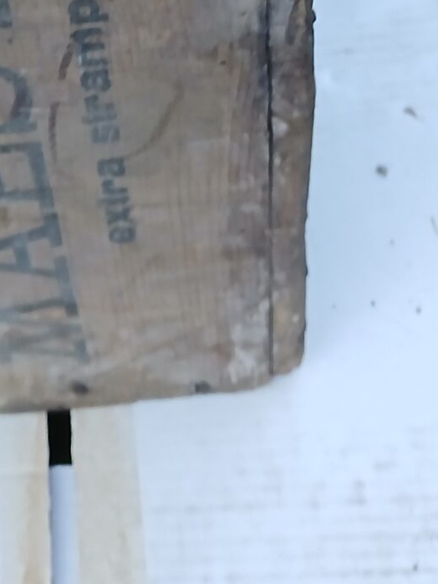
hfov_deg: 14.2
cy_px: -270
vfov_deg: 17.9
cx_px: -158
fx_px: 1669
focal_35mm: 99
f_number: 1.8
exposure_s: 1/25
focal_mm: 3.98
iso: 250
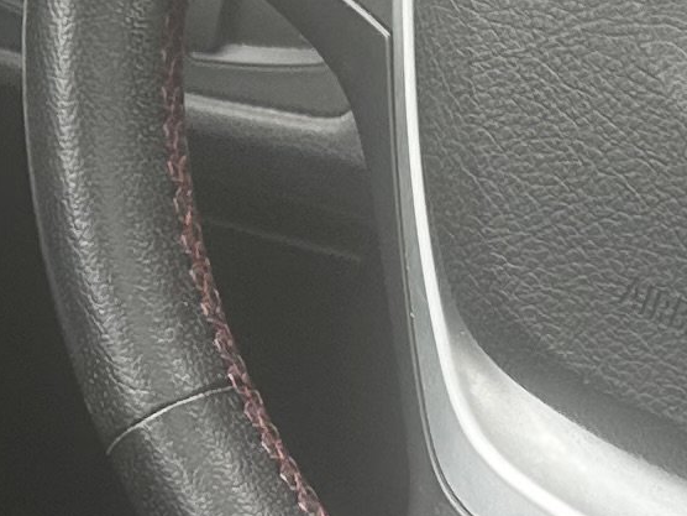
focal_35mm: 174
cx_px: -163
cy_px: 324
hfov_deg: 11.1
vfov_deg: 8.5
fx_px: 3453
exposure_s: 1/121
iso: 80
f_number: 1.78
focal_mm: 6.86
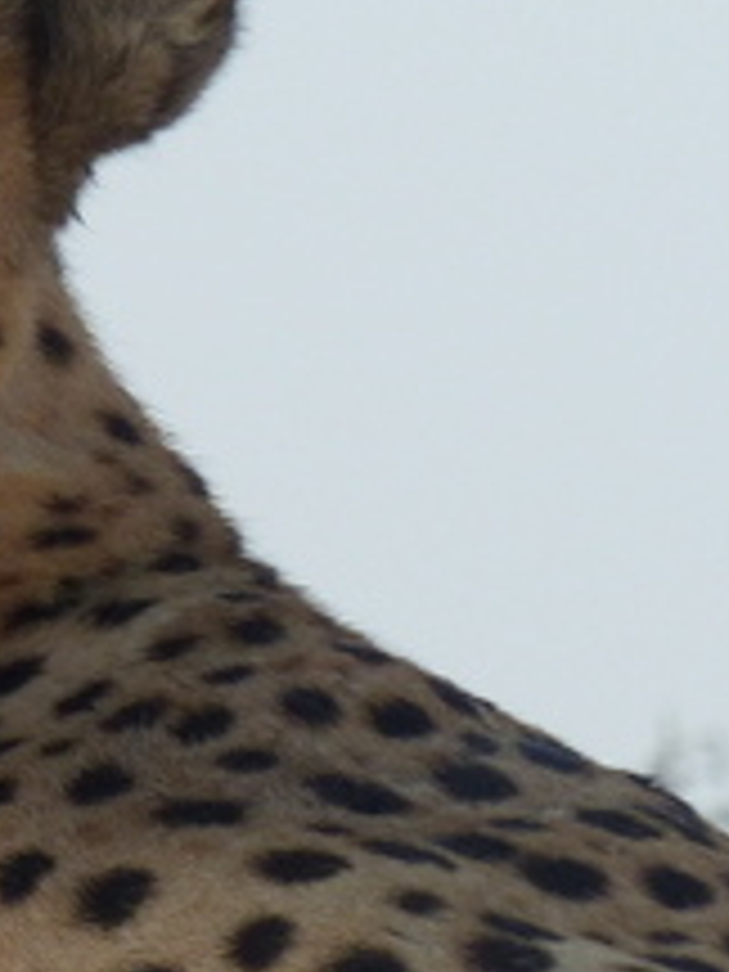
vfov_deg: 1.6
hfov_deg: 1.2
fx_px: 35071
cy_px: 680
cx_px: -446
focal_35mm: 1249
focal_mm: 60.8
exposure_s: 1/1000
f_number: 4
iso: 100
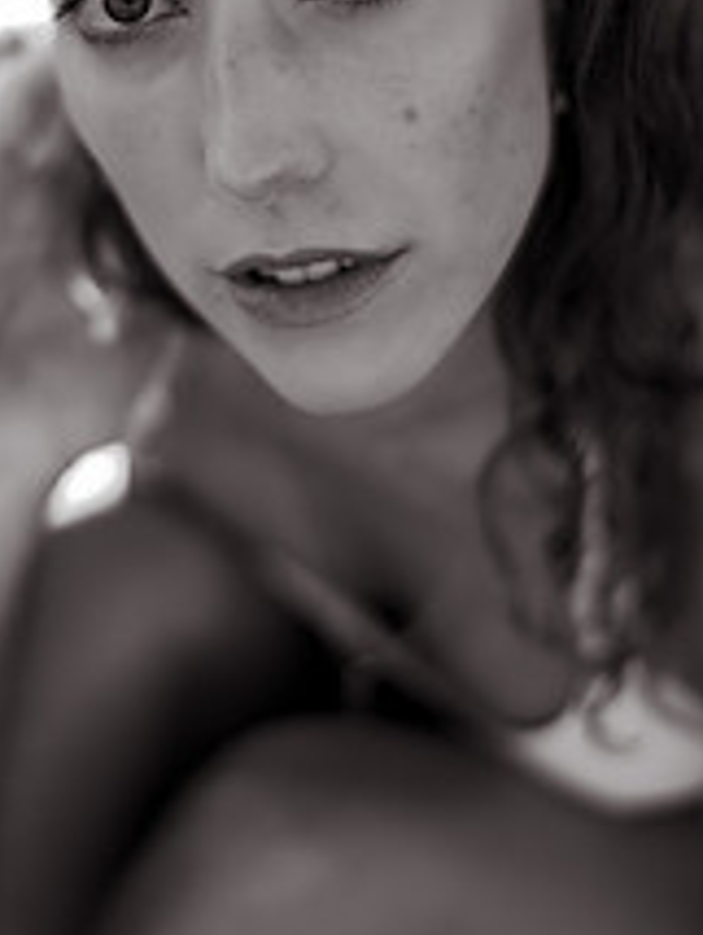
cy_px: 118
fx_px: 3162
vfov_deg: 16.6
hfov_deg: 12.7
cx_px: 262
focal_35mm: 117
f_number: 1.8
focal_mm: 58
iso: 50
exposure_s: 1/500
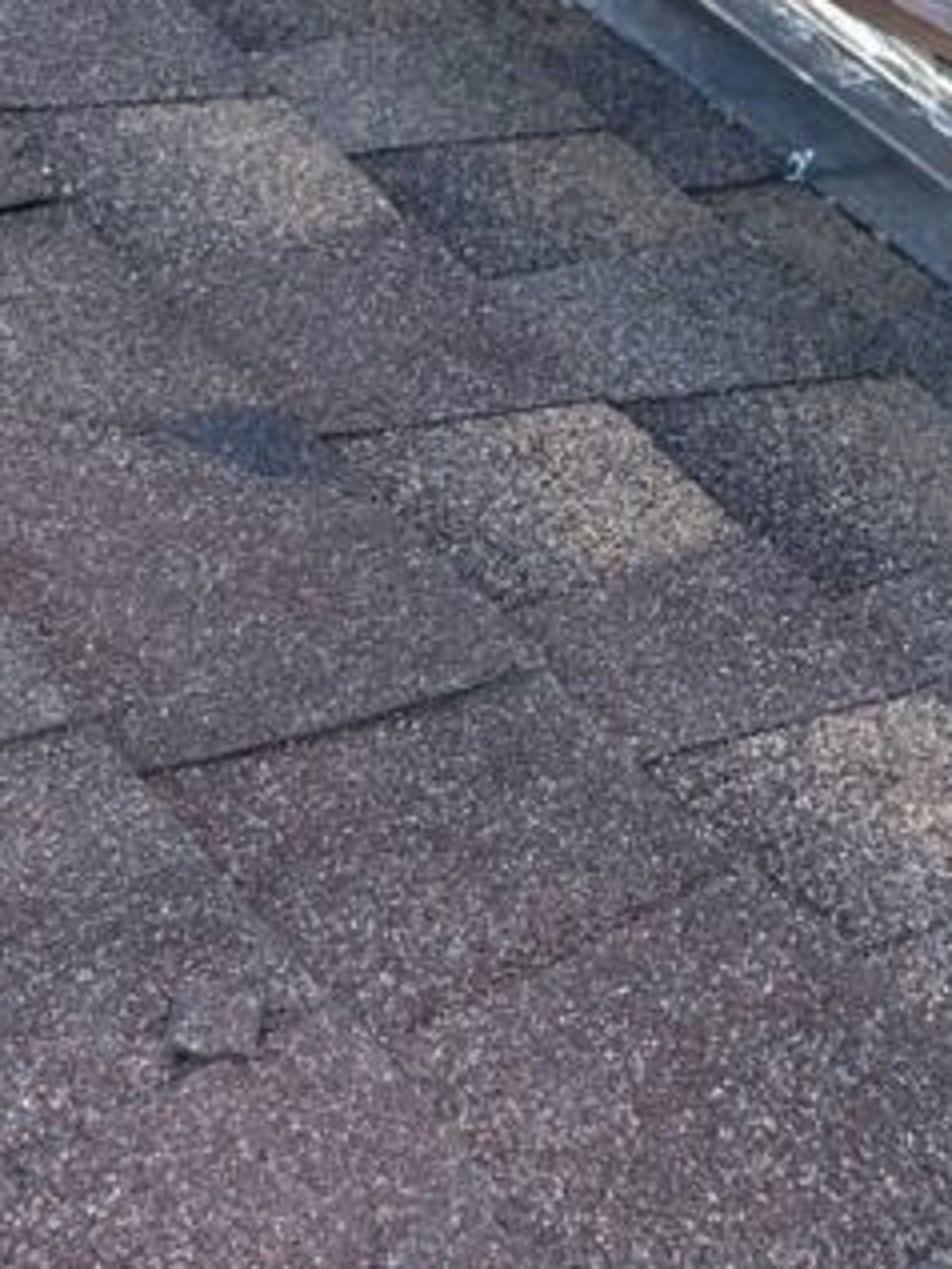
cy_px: 548
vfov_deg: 23.3
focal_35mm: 84
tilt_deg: -45.2
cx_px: 560
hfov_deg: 17.6
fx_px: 3078
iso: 50
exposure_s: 1/189
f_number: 1.5
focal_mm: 5.7
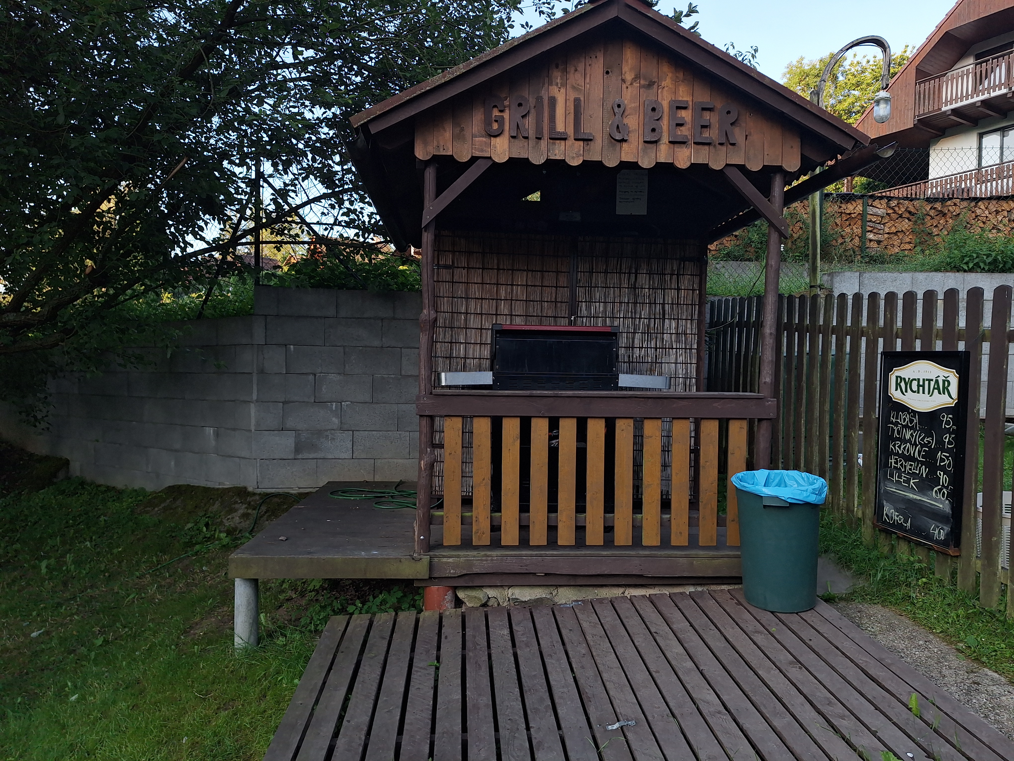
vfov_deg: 58.9
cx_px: 507
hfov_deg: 73.9
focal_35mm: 23
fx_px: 674
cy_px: 380
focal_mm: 5.54
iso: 40
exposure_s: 1/348
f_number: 1.8
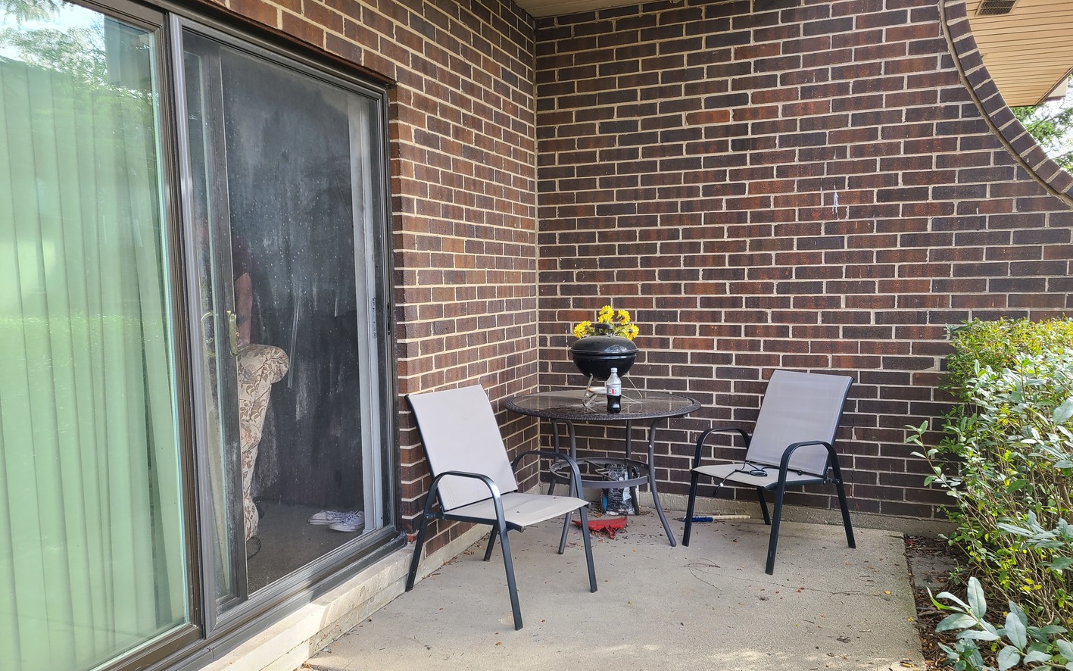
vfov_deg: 44.4
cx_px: 533
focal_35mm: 28
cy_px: 383
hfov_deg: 66.5
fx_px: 819
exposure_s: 1/120
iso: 40
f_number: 1.8
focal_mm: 5.4
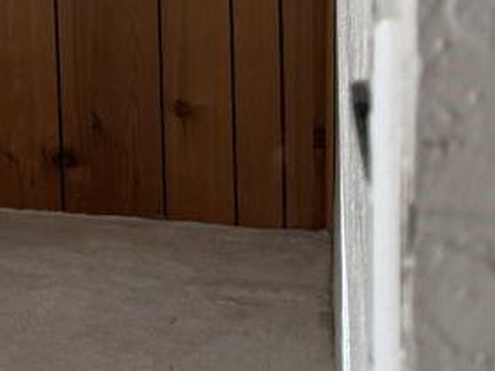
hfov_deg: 12.3
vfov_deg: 11.8
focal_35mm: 123
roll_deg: +5.4
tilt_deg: -7.5
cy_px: -91
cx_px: -735
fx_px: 1758
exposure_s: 1/60
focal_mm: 6.76
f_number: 1.78
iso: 160
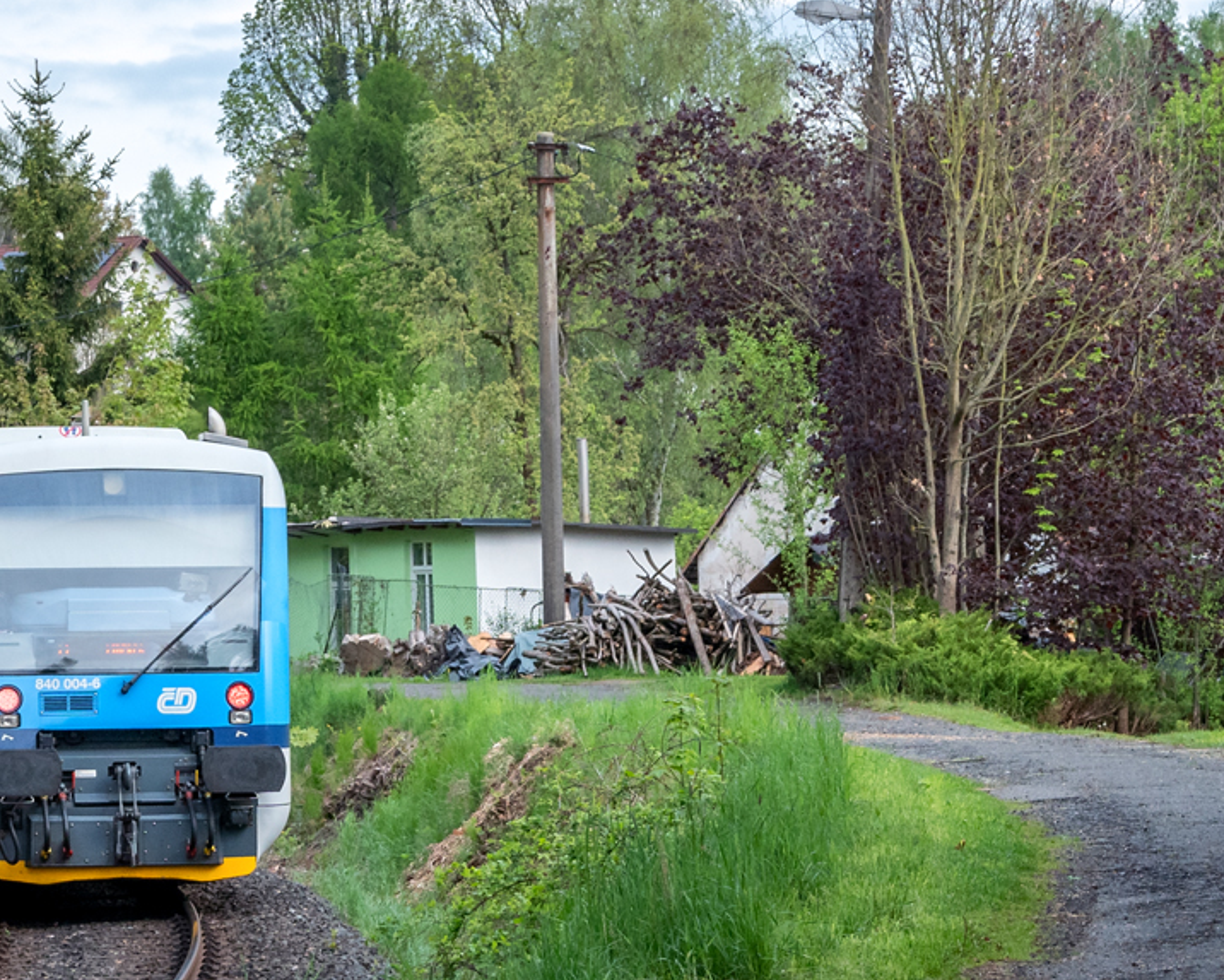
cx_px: 67
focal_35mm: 151
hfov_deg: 12.6
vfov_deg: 10.2
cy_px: 326
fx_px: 5471
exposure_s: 1/500
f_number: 9
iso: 250
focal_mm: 48
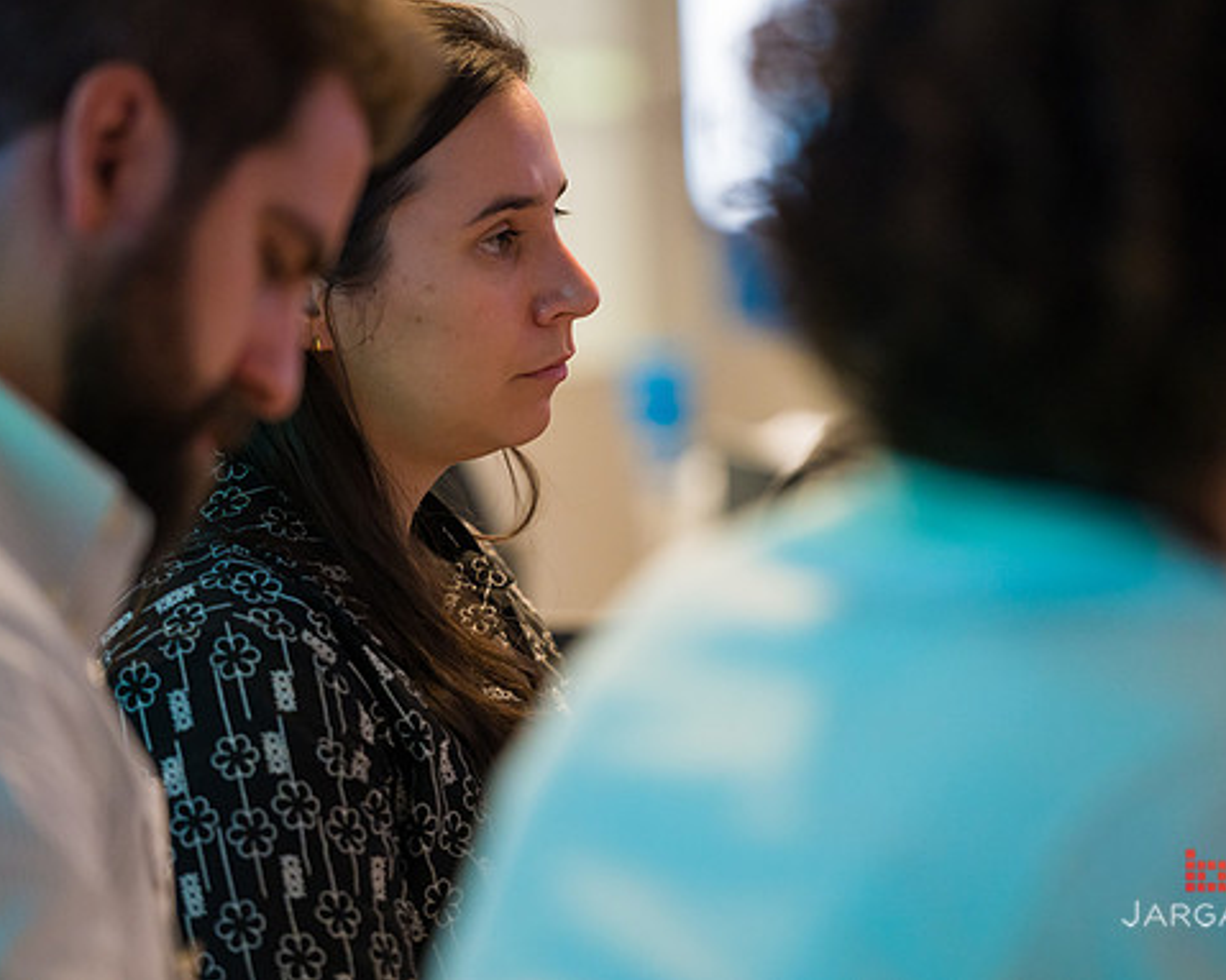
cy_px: 489
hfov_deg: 8.9
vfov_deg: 7.1
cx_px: 625
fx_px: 7908
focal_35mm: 218
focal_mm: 185
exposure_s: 1/200
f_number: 3.2
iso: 3200
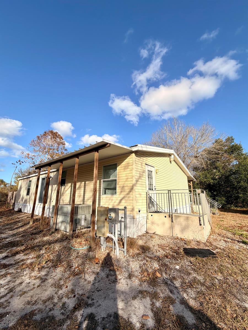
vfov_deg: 102.1
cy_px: 165
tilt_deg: +13.4
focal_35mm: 14
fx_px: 134
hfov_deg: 85.7
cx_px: 124
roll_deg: +0.0
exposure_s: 1/830
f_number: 2.2
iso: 20
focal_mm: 2.22
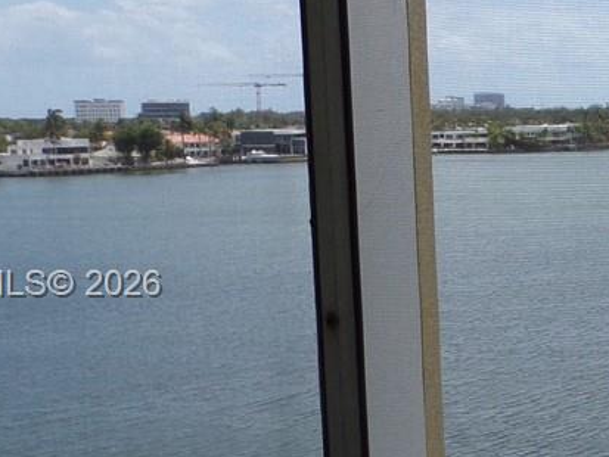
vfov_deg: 15.9
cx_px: 882
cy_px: 286
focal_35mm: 93
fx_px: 1637
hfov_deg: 18.9
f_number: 5.8
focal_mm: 4.3
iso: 80
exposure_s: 1/350
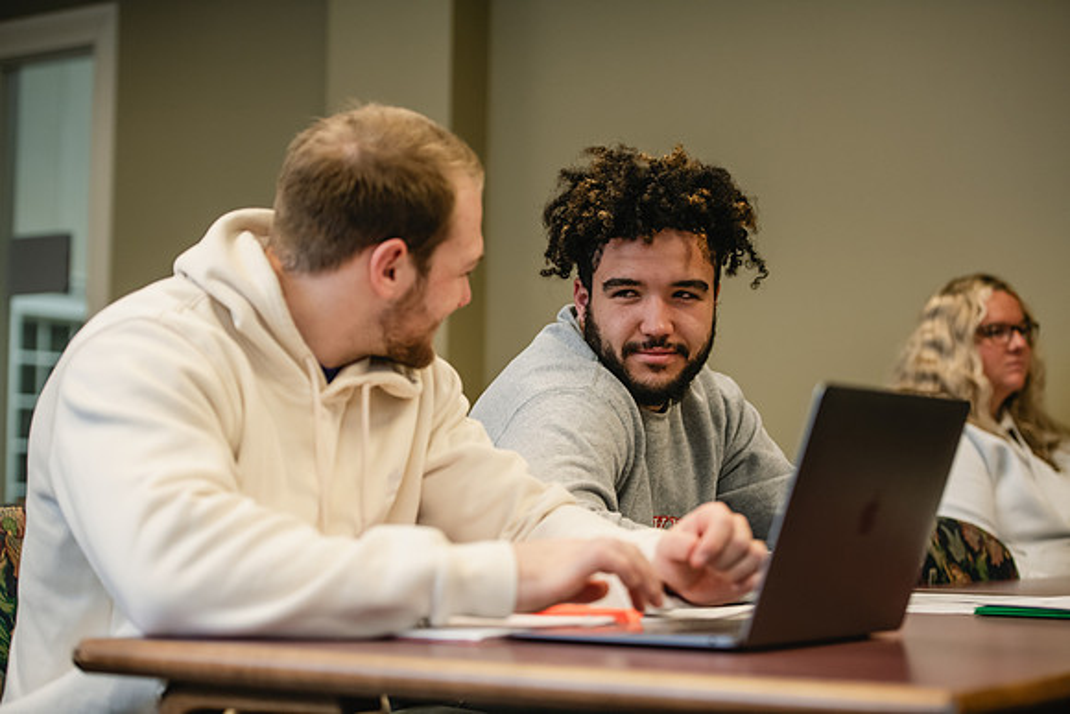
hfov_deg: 28.8
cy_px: 357
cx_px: 535
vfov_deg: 19.5
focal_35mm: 70
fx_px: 2081
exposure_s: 1/200
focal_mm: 70
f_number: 3.2
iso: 1600
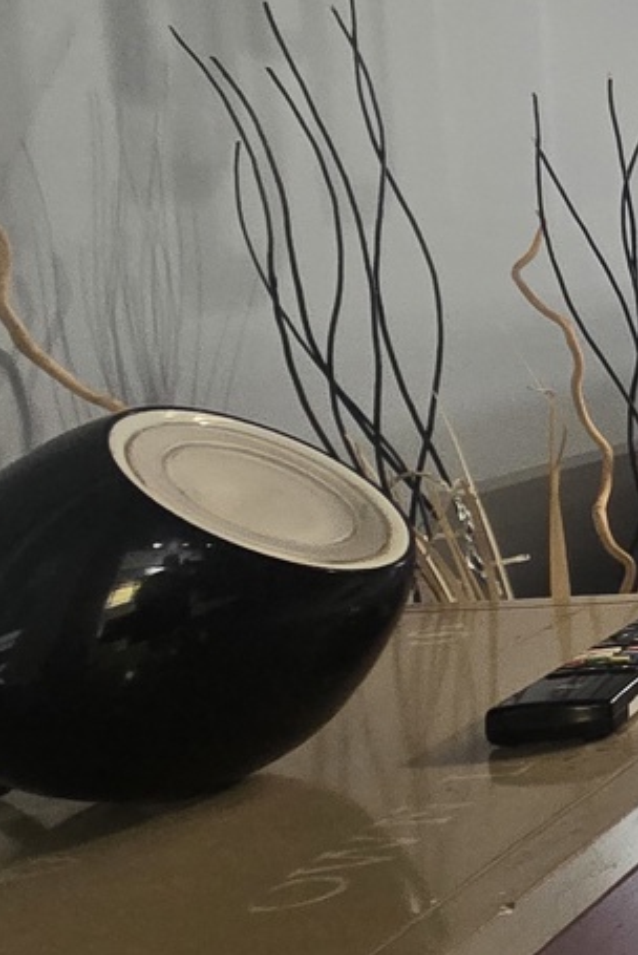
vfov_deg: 34.8
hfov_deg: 12.3
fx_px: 1513
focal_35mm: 57
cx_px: 1822
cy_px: 353
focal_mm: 2.2
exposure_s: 1/50
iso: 160
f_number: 2.2
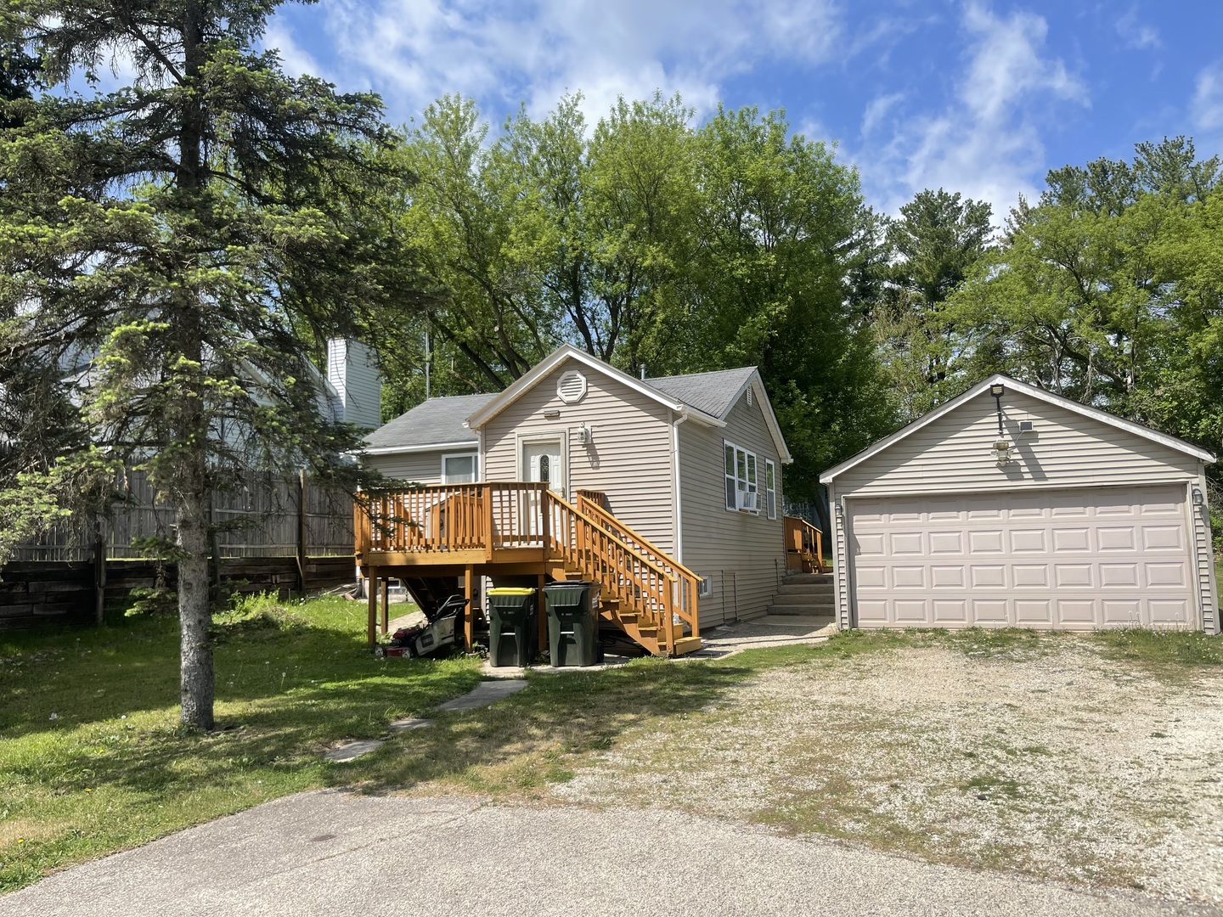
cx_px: 612
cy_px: 458
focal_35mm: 25
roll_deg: -1.1
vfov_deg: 54.9
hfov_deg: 69.4
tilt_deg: +4.4
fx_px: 883
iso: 32
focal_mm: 5.1
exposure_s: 1/3003
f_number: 1.6
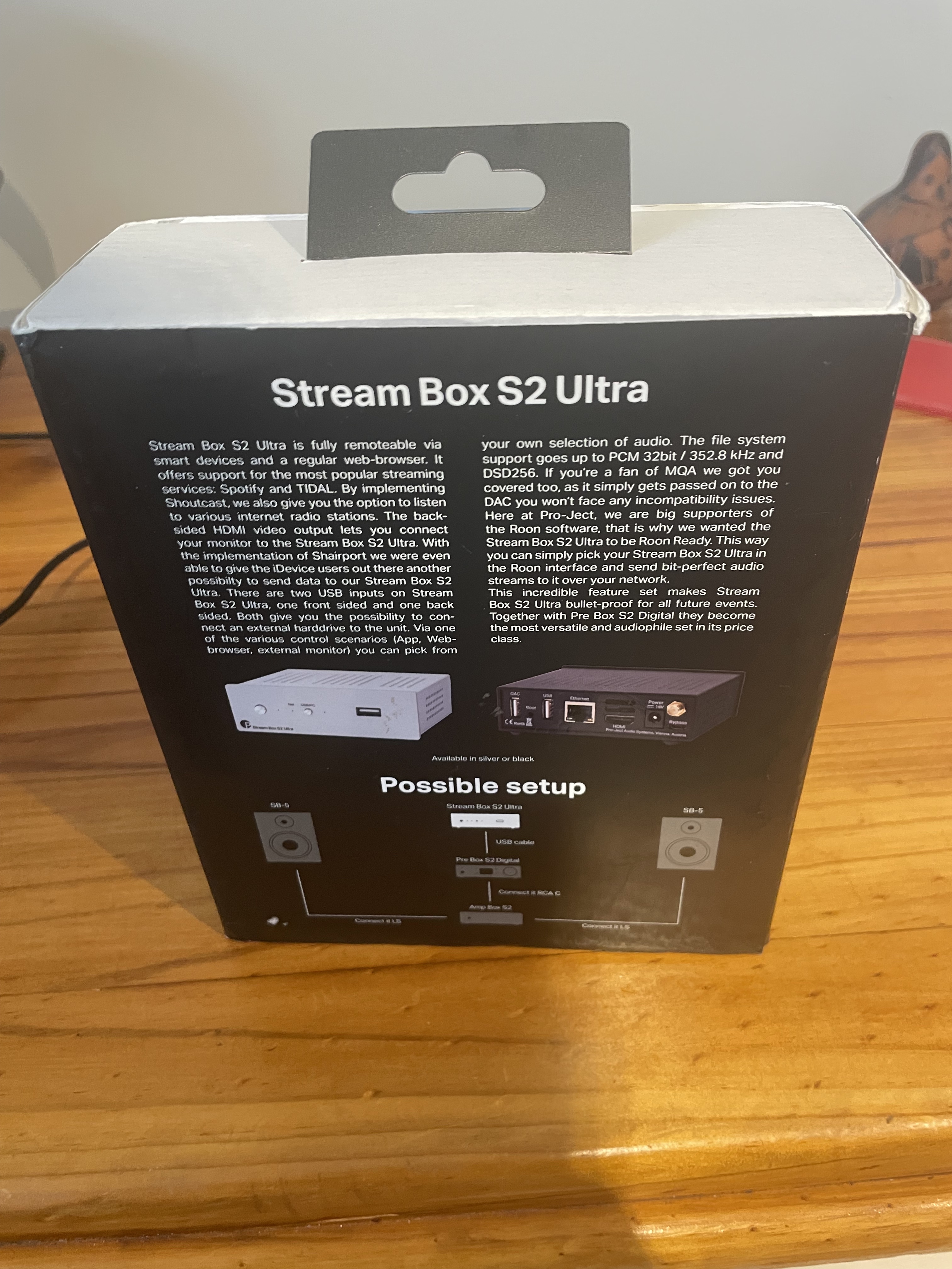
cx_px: 476
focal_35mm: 26
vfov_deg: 67.3
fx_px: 953
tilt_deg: -42.0
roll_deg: +2.9
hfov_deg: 53.1
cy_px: 634
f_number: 1.6
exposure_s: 1/25
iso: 500
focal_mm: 4.2
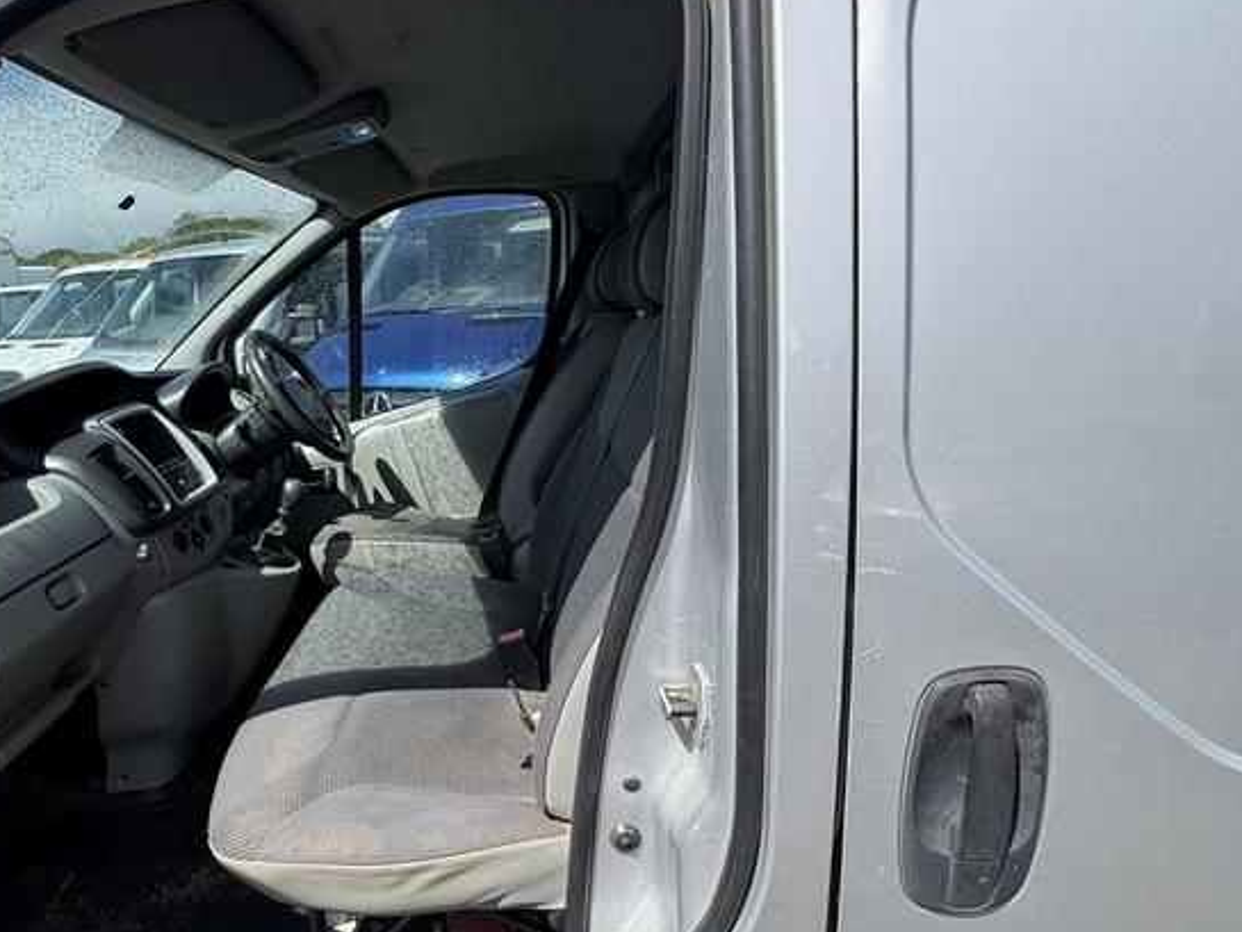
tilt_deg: -6.2
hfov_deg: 72.9
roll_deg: +0.3
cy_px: 520
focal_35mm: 23
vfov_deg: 58.7
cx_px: 483
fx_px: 825
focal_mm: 2.22
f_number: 2.2
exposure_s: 1/868
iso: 50
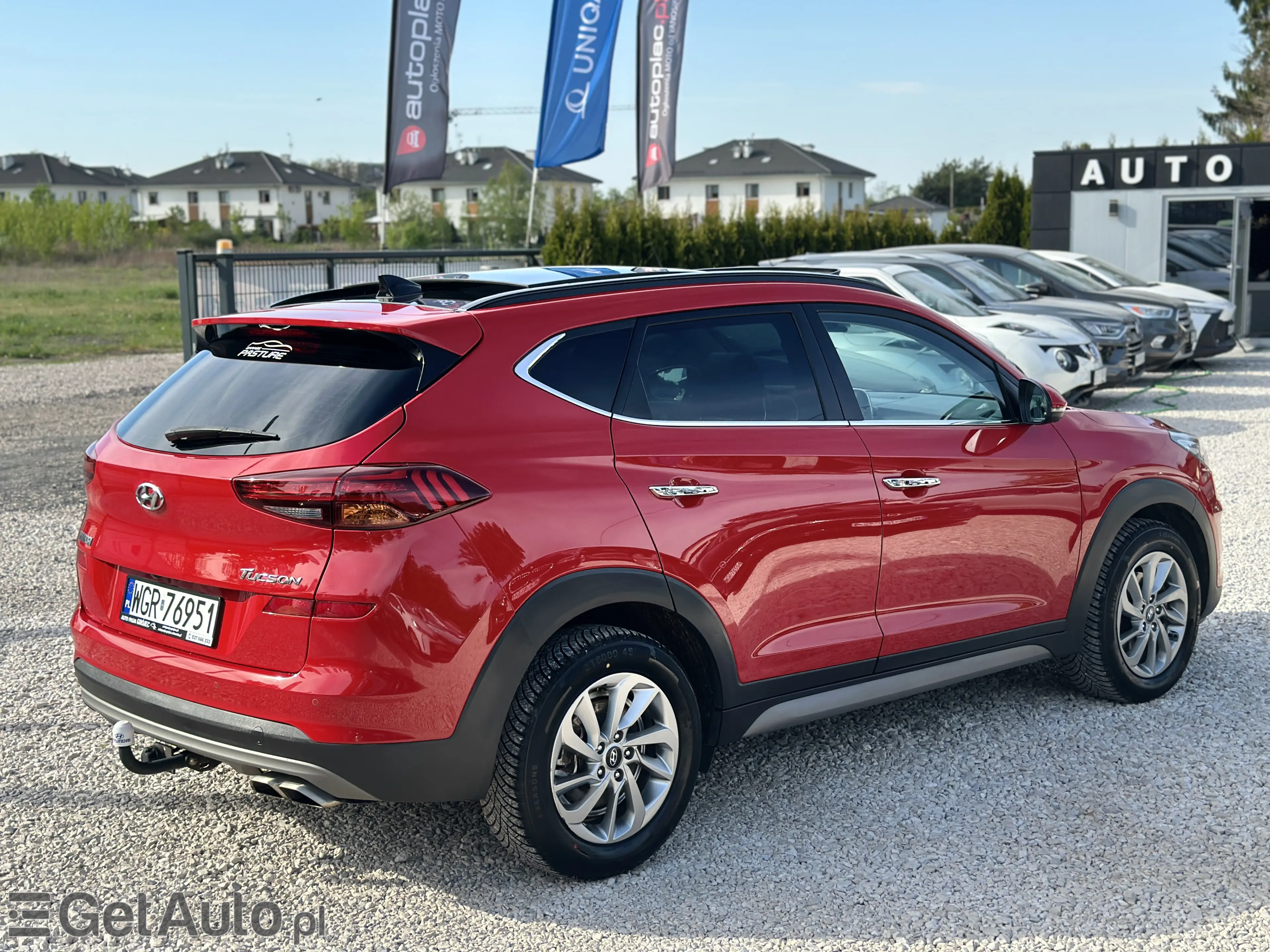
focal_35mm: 48
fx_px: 1761
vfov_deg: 30.3
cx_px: 635
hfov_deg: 39.7
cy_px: 476
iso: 80
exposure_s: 1/1565
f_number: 1.78
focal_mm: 6.86
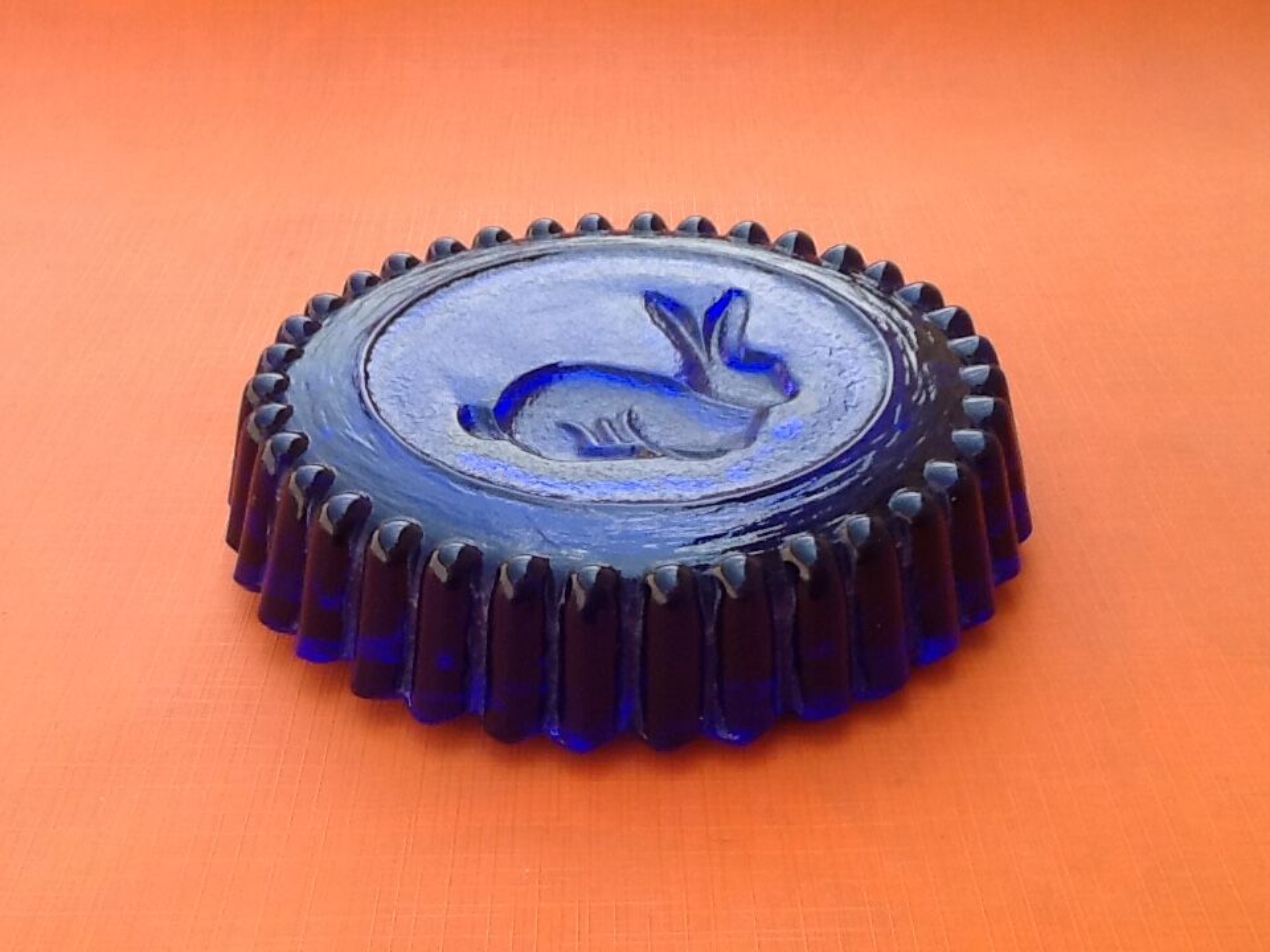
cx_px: 635
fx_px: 1614
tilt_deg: -32.9
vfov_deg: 32.9
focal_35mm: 44
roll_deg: -1.5
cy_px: 476
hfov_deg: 42.9
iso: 40
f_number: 2.4
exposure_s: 1/318
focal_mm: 2.03
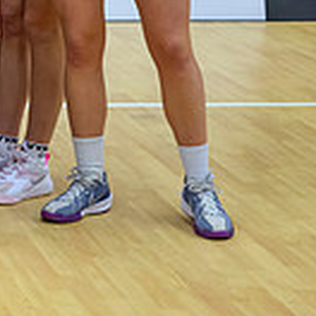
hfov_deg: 9.4
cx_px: -402
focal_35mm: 169
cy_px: -62
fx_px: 1745
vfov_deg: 10.2
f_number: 3.5
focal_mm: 41
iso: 4000
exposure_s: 1/800
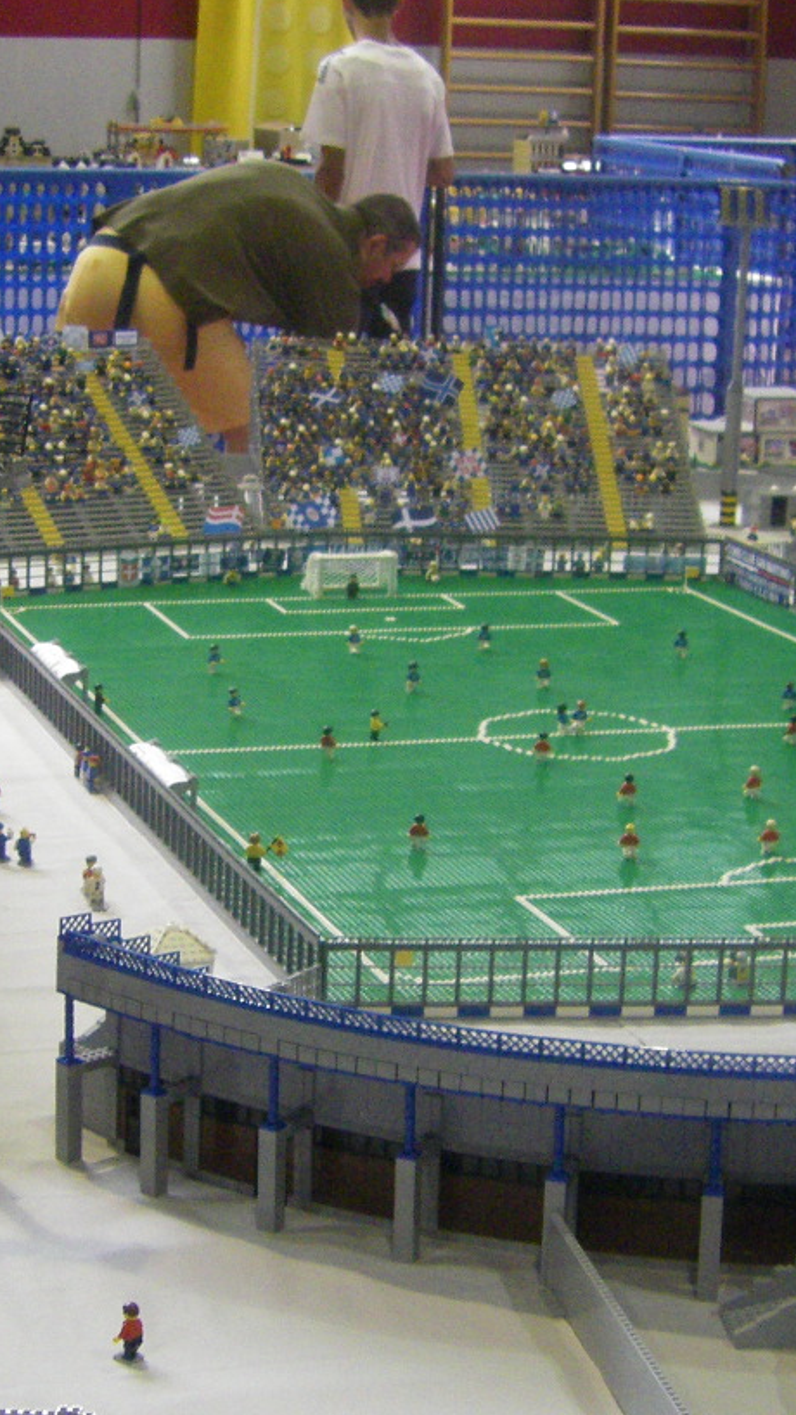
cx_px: 370
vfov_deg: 26.2
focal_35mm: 81
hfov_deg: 14.9
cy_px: 765
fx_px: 3040
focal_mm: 6.3
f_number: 3.5
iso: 400
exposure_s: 1/50
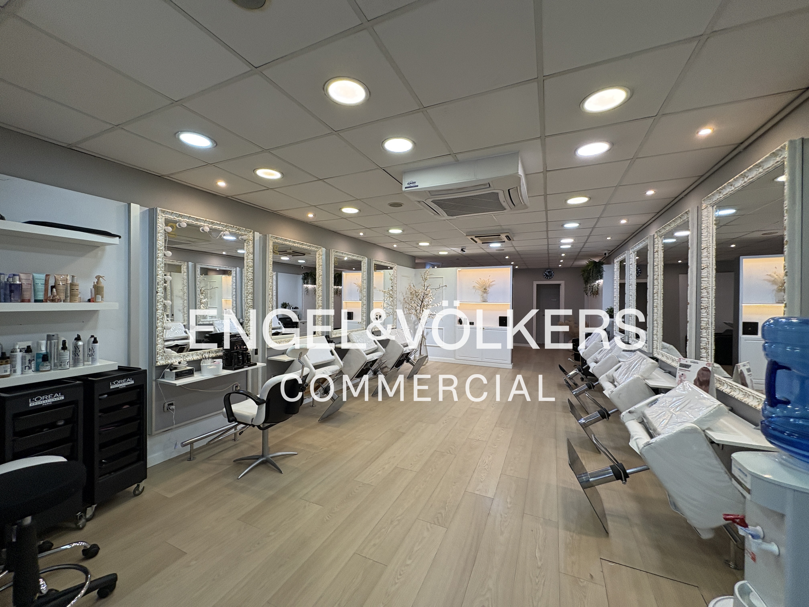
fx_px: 327
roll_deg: +2.4
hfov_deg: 102.1
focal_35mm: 14
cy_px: 304
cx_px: 404
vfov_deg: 85.7
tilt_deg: -2.6
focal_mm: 2.22
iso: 125
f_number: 2.2
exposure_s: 1/100
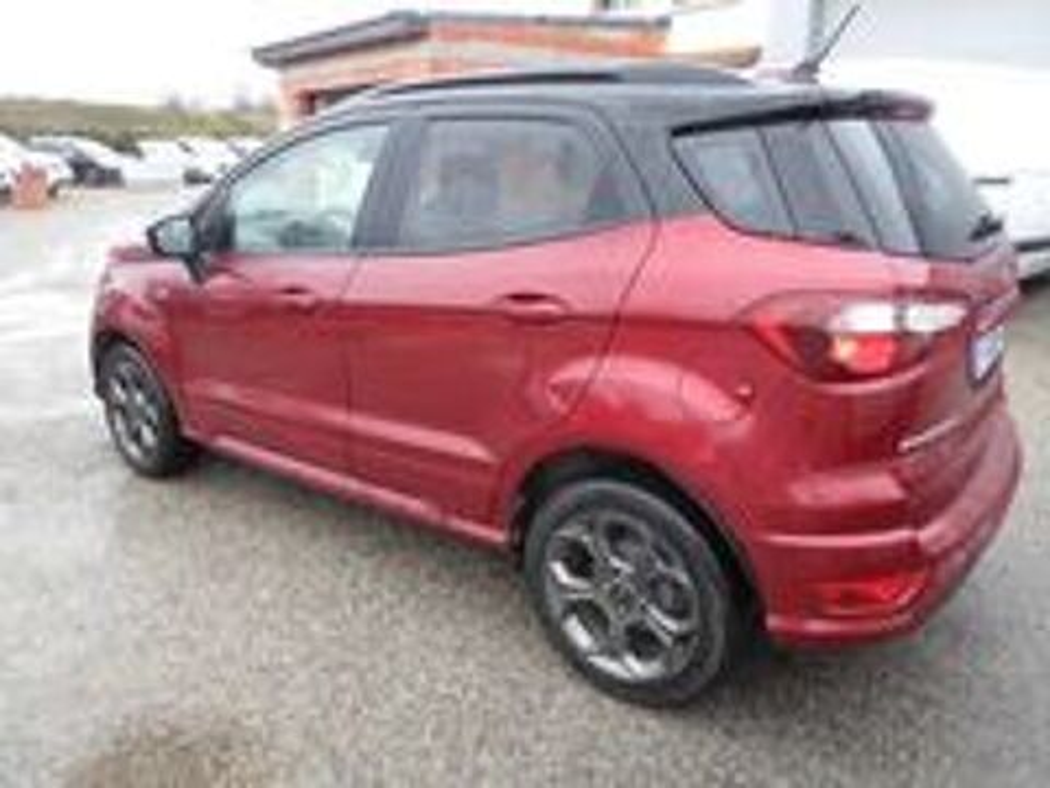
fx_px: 758
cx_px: 525
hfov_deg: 69.4
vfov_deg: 54.9
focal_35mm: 25
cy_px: 394
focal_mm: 4.5
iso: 80
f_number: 2.5
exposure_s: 1/30
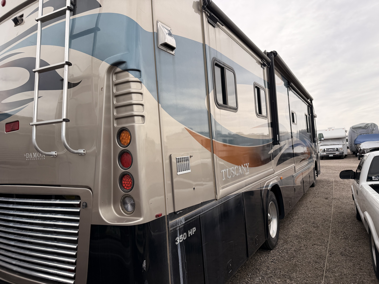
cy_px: 142
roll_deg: +3.7
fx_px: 263
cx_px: 190
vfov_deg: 56.8
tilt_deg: +2.4
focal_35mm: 24
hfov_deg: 71.6
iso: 100
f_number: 1.78
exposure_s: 1/2801
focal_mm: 6.76
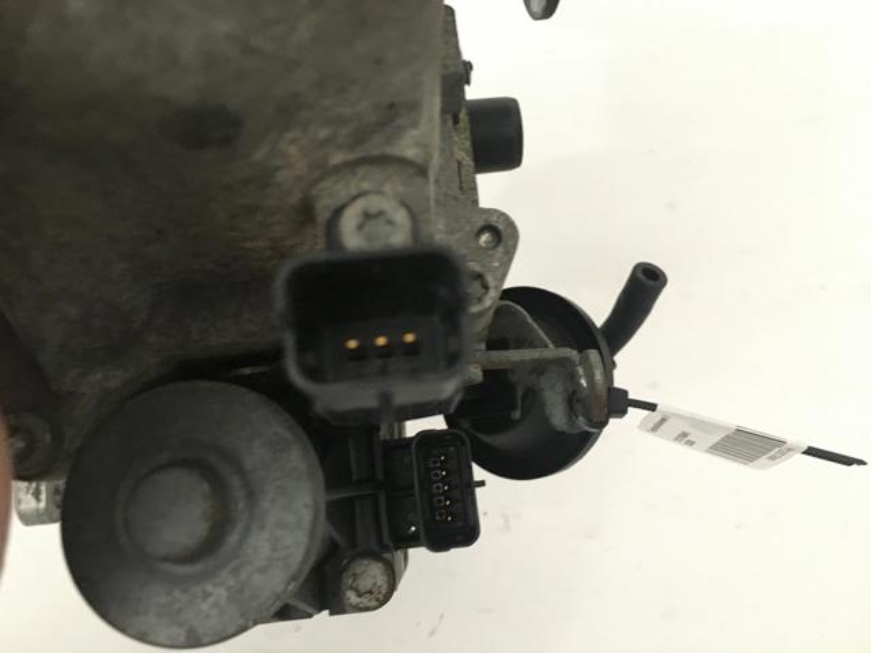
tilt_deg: -31.8
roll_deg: +0.5
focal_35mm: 29
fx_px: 730
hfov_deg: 61.7
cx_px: 436
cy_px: 326
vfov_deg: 48.2
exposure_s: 1/17
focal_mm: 4.15
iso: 250
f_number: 2.2
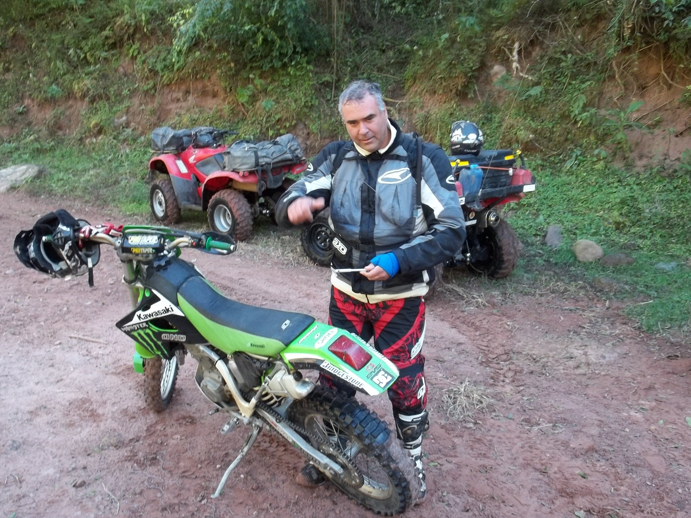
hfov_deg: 54.0
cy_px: 265
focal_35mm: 34
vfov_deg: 41.8
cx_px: 339
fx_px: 679
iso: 160
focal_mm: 5.9
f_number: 3.3
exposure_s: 1/50
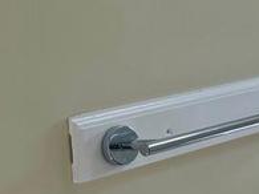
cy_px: 96
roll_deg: +1.8
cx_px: 614
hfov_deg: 12.4
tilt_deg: -8.6
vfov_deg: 11.8
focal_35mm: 126
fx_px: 942
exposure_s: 1/575
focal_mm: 6.76
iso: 80
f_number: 1.78
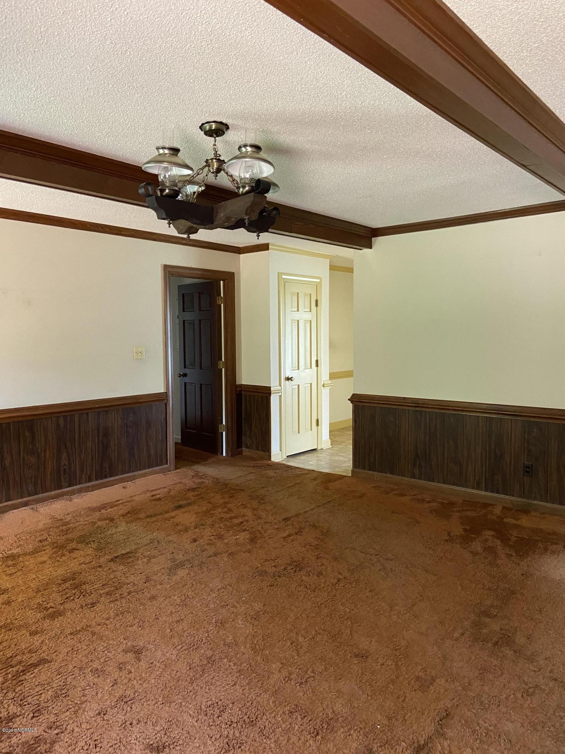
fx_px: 566
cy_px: 377
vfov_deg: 67.3
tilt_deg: -4.6
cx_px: 282
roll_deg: +0.7
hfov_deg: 53.1
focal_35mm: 26
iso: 400
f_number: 1.8
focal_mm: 4.25
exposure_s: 1/60
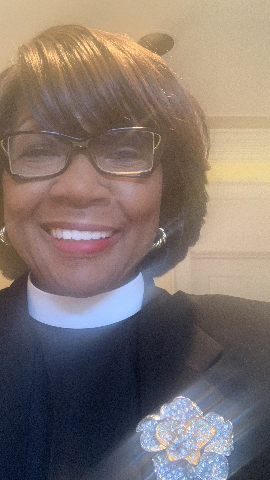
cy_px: 258
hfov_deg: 30.0
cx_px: 71
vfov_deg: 51.6
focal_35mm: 39
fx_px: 496
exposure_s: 1/30
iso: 400
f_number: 2.2
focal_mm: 2.87
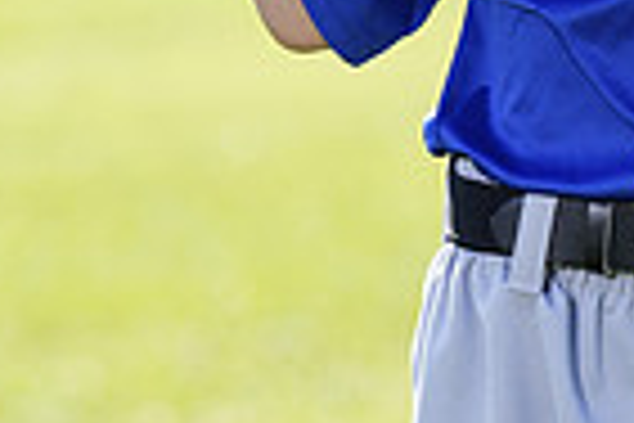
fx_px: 11041
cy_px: -349
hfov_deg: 3.3
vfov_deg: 2.2
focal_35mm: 627
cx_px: 661
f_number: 5
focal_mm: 152
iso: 100
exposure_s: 1/250
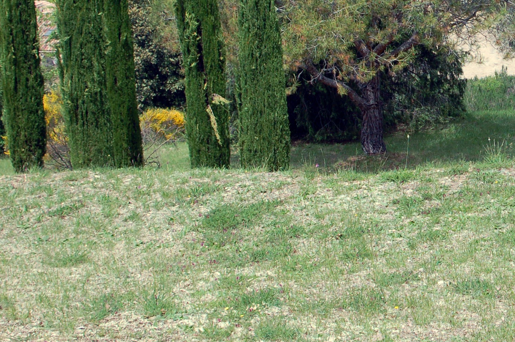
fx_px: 1201
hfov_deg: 23.3
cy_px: 18
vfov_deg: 16.0
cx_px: 500
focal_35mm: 84
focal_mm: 28
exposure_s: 1/320
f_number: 9
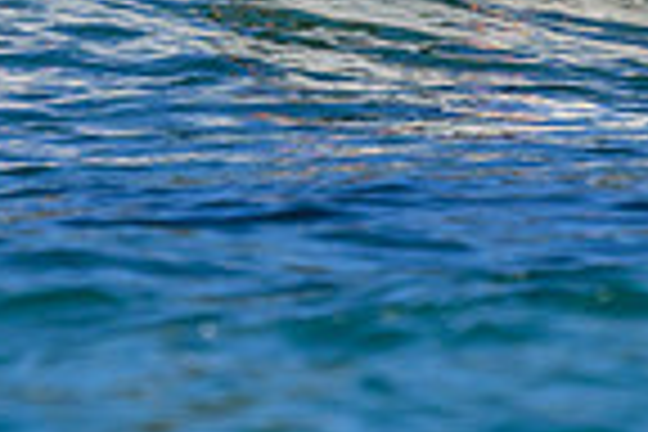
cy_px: -426
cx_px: 388
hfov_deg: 0.5
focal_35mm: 4405
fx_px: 79284
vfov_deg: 0.3
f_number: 6.3
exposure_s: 1/2000
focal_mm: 800
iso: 500
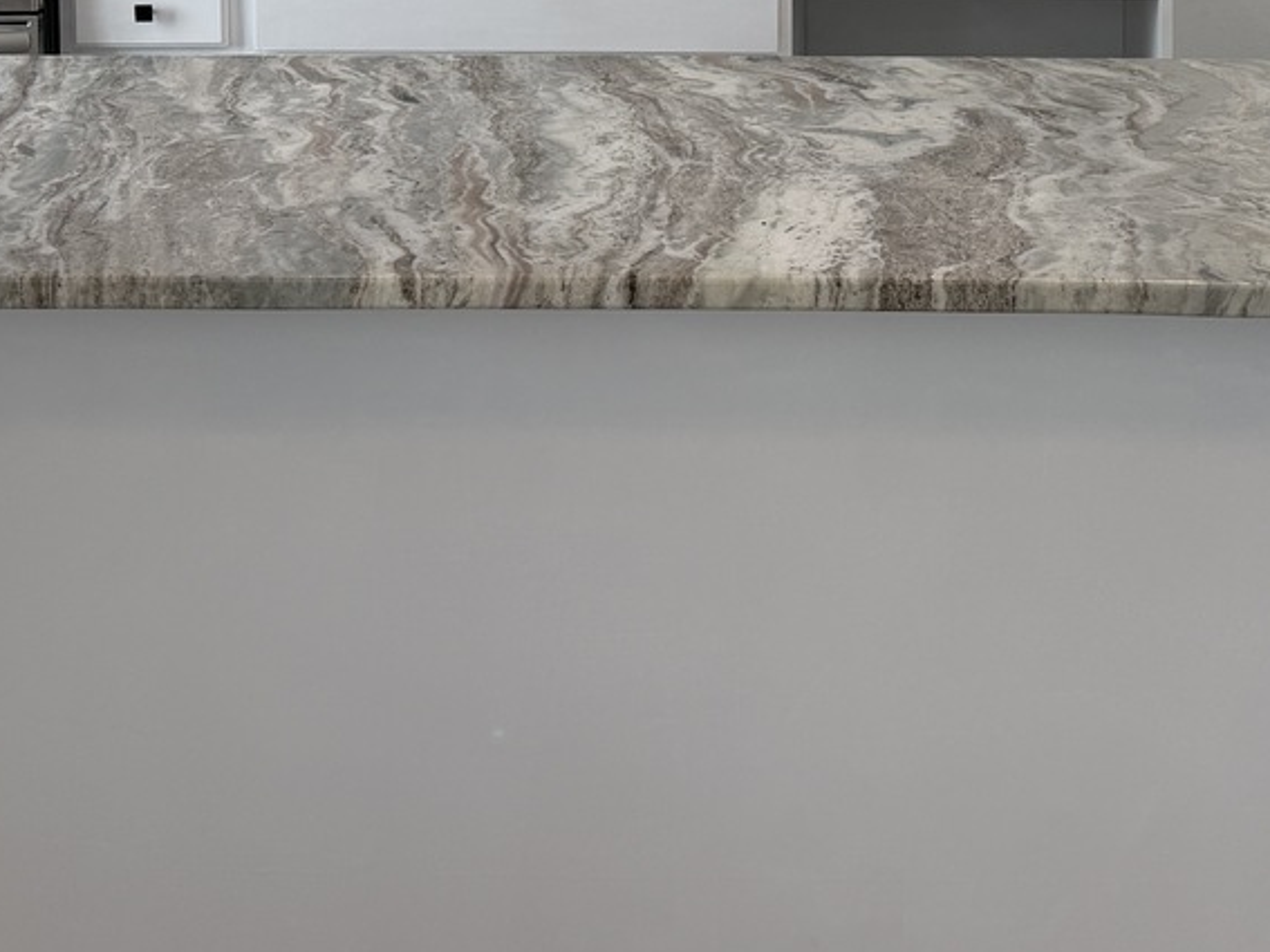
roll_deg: +0.5
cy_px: -215
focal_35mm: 61
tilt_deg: -4.9
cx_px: 865
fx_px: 2238
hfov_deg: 31.4
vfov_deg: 22.1
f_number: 1.78
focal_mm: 6.76
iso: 100
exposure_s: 1/336
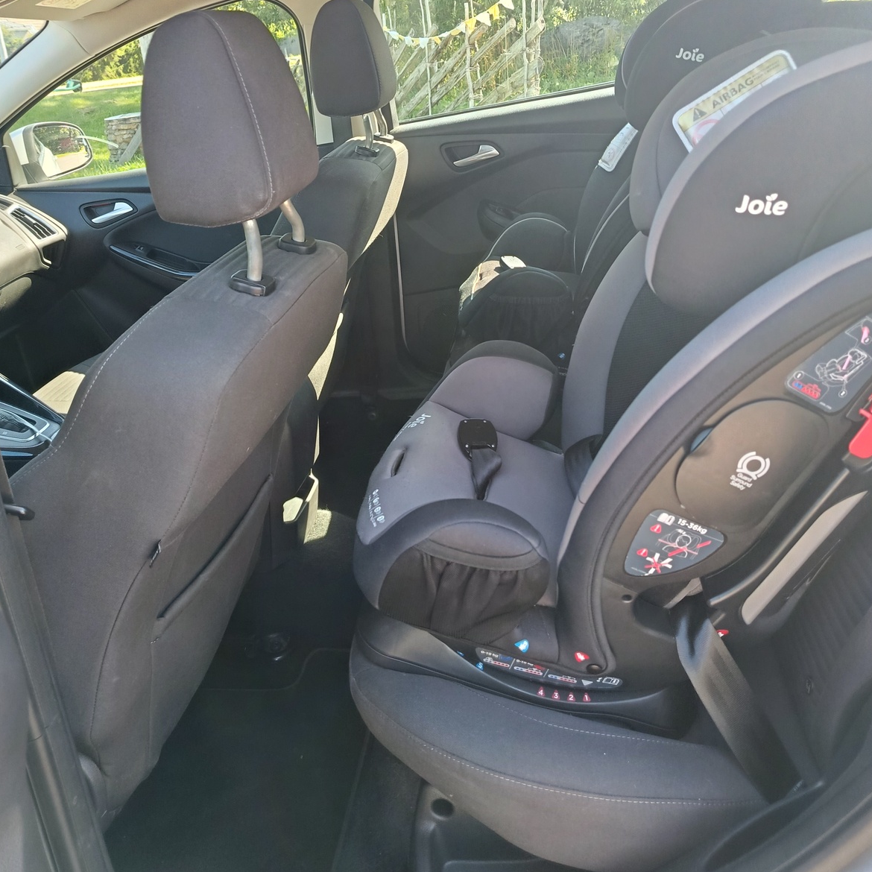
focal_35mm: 29
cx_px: 440
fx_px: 826
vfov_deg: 55.0
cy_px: 328
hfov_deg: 55.6
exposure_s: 1/100
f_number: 1.7
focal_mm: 5.24
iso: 220
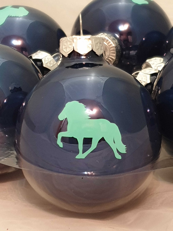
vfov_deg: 67.3
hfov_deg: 53.1
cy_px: 116
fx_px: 173
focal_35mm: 26
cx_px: 86
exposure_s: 1/17
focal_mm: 4.3
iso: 250
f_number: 1.5
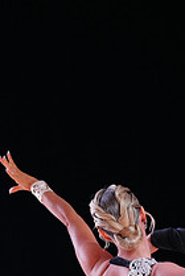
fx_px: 2535
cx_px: 183
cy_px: 339
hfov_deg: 4.2
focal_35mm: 330
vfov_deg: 6.2
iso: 1600
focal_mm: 119
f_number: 2.8
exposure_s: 1/500
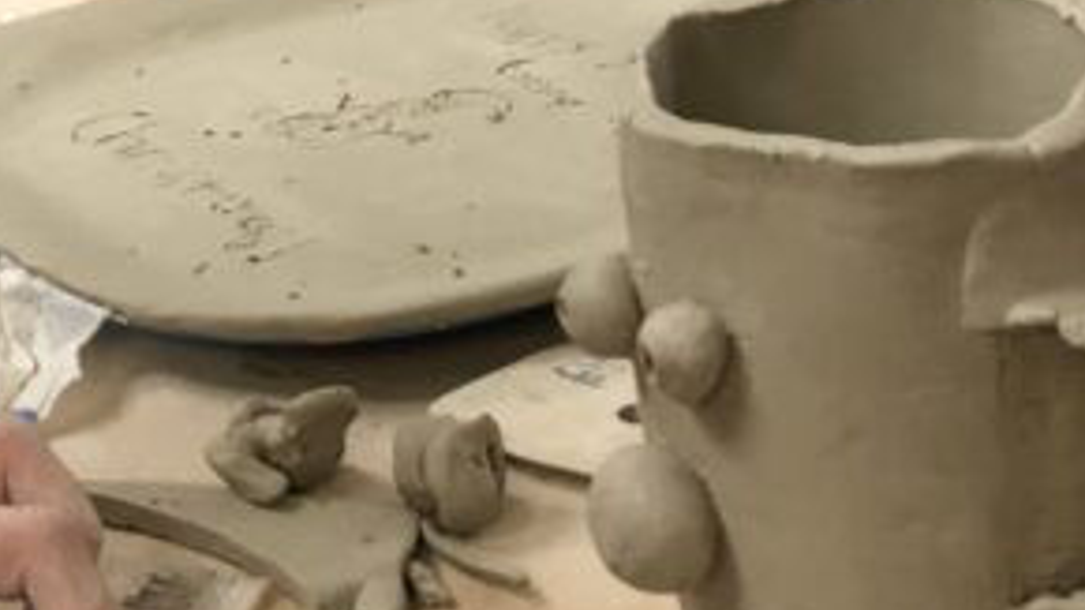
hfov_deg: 19.7
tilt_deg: -17.7
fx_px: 2963
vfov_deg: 11.6
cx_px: -165
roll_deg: +9.2
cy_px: -58
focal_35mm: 103
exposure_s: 1/13
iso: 100
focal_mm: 3.99
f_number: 1.8
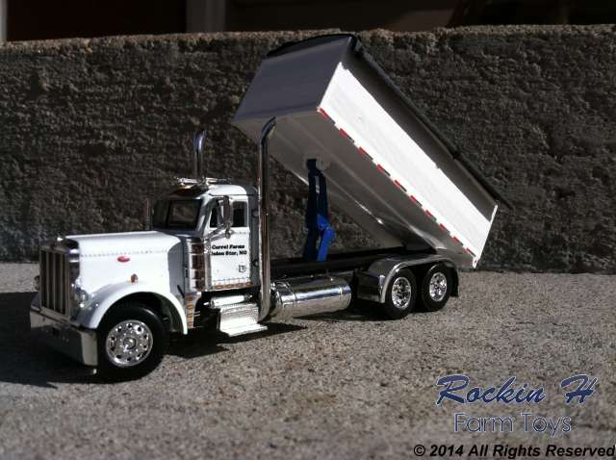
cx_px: 308
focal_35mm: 35
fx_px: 622
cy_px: 230
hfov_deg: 52.7
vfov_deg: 40.6
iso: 80
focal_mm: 3.85
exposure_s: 1/2500
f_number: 2.8
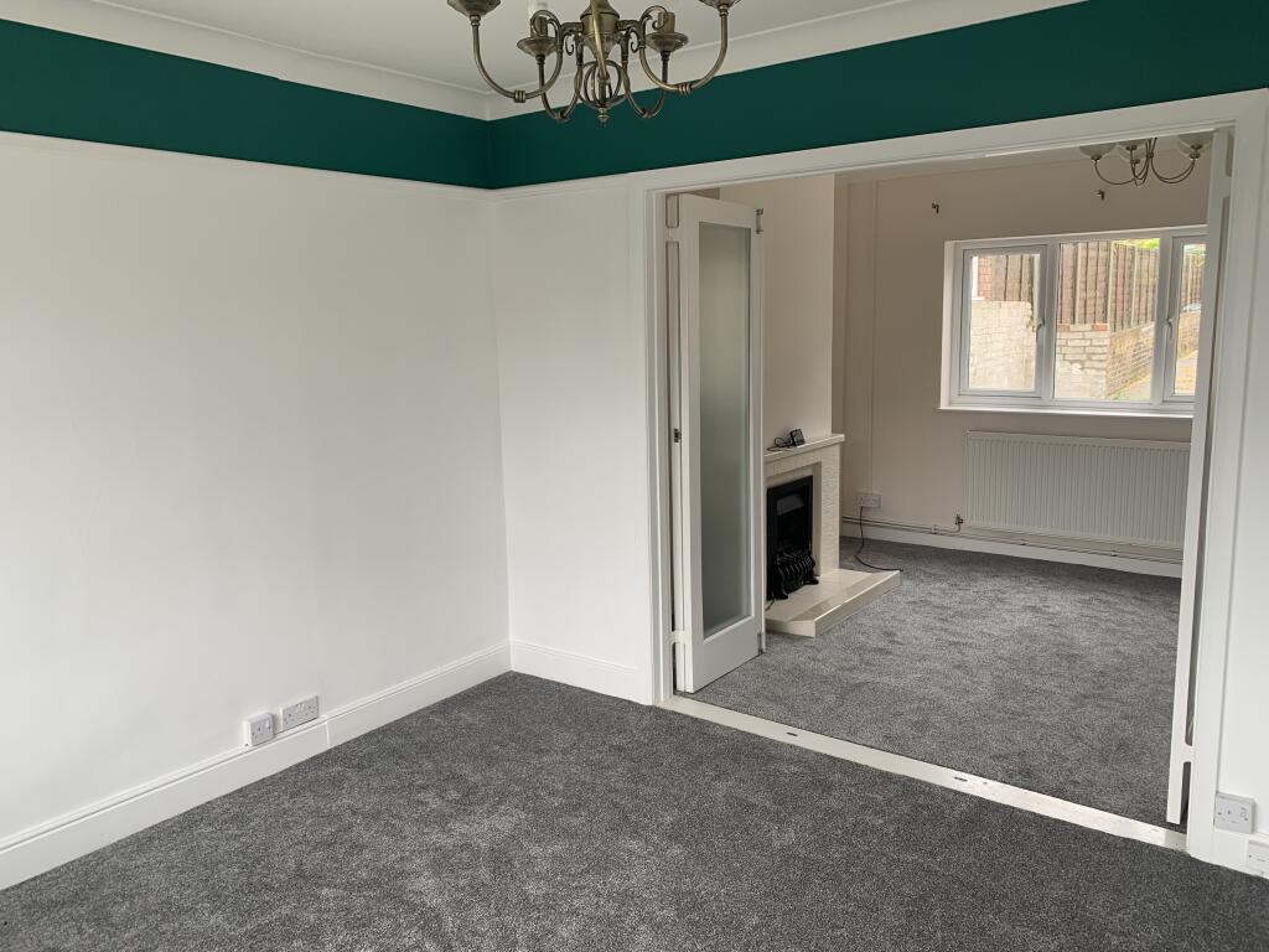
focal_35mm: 26
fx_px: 953
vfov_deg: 53.1
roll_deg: +1.4
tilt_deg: -9.7
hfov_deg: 67.3
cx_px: 634
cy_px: 476
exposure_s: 1/121
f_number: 1.8
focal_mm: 4.25
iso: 50
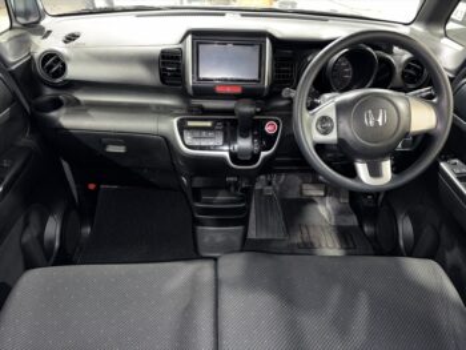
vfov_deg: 53.1
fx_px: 350
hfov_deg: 67.3
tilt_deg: -38.7
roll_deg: -1.2
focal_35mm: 26
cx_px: 233
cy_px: 175
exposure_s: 1/4
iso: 125
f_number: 1.6
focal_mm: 5.96
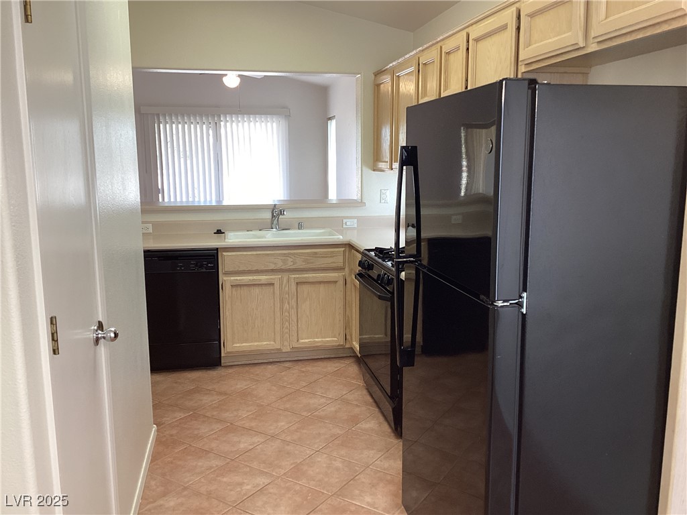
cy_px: 258
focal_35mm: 31
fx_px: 615
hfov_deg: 58.4
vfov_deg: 45.4
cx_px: 344
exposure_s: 1/60
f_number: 2.4
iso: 80
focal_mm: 3.3
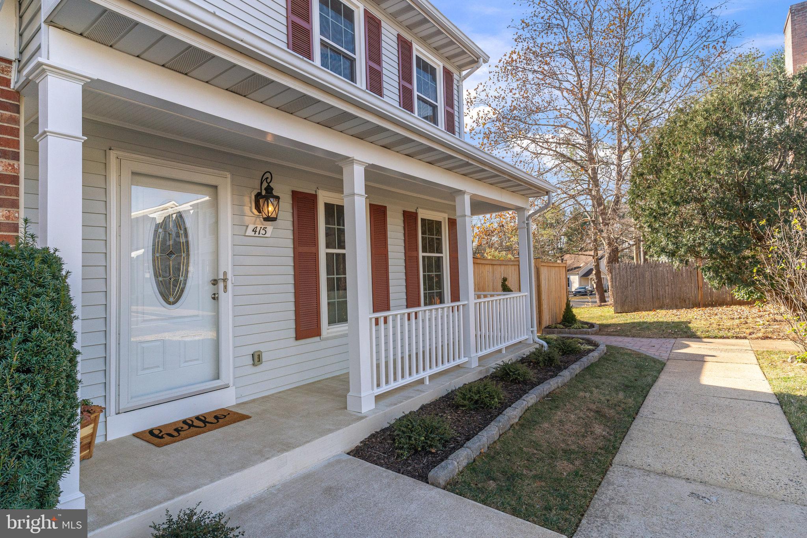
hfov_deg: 86.9
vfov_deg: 64.5
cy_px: 269
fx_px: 426
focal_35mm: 19
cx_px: 404
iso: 1250
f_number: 8
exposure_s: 1/800
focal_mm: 19
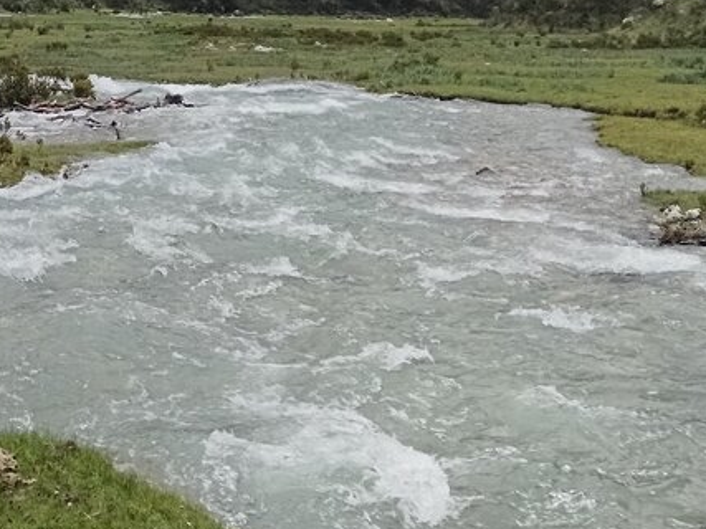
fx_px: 1652
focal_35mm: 81
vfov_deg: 17.8
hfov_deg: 23.2
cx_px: 12
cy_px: 10
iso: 100
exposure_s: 1/246
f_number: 1.9
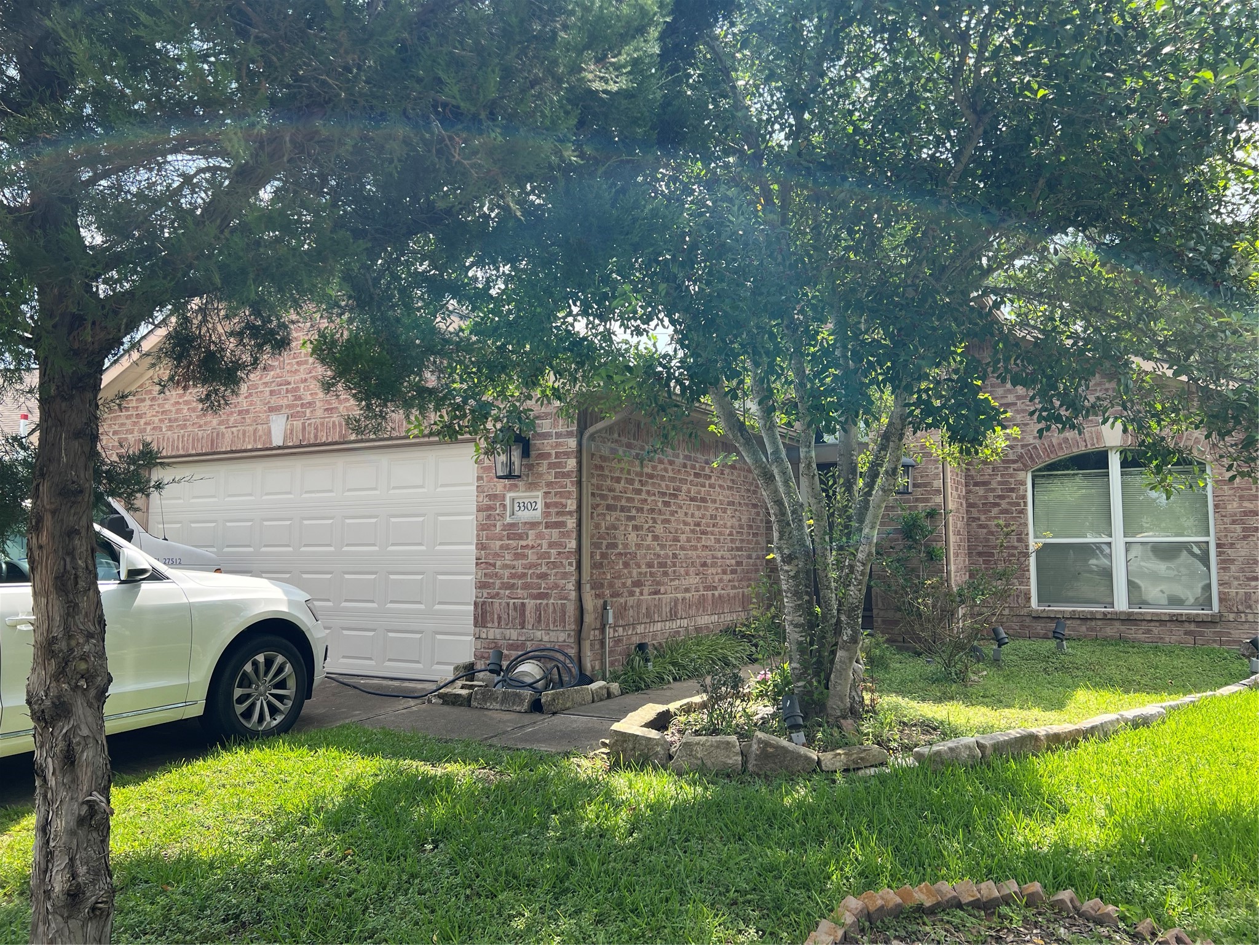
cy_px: 472
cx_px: 630
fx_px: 946
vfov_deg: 53.1
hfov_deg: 67.3
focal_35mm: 26
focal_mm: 5.7
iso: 50
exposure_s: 1/1112
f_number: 1.5
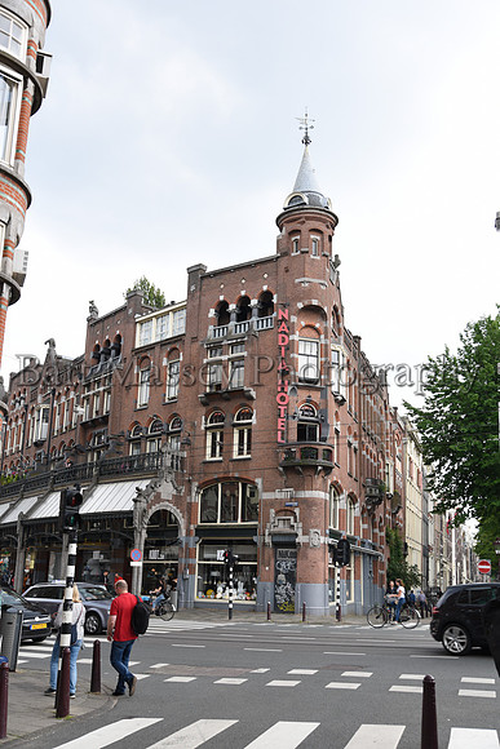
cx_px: 250
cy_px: 374
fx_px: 749
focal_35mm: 36
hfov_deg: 36.9
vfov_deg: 53.1
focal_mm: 36
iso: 125
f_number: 5
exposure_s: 1/125
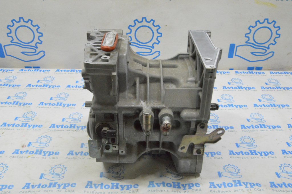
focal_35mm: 36
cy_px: 97
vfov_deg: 36.8
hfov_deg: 53.2
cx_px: 146
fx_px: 292
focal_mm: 24
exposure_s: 1/20
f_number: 20
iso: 6400
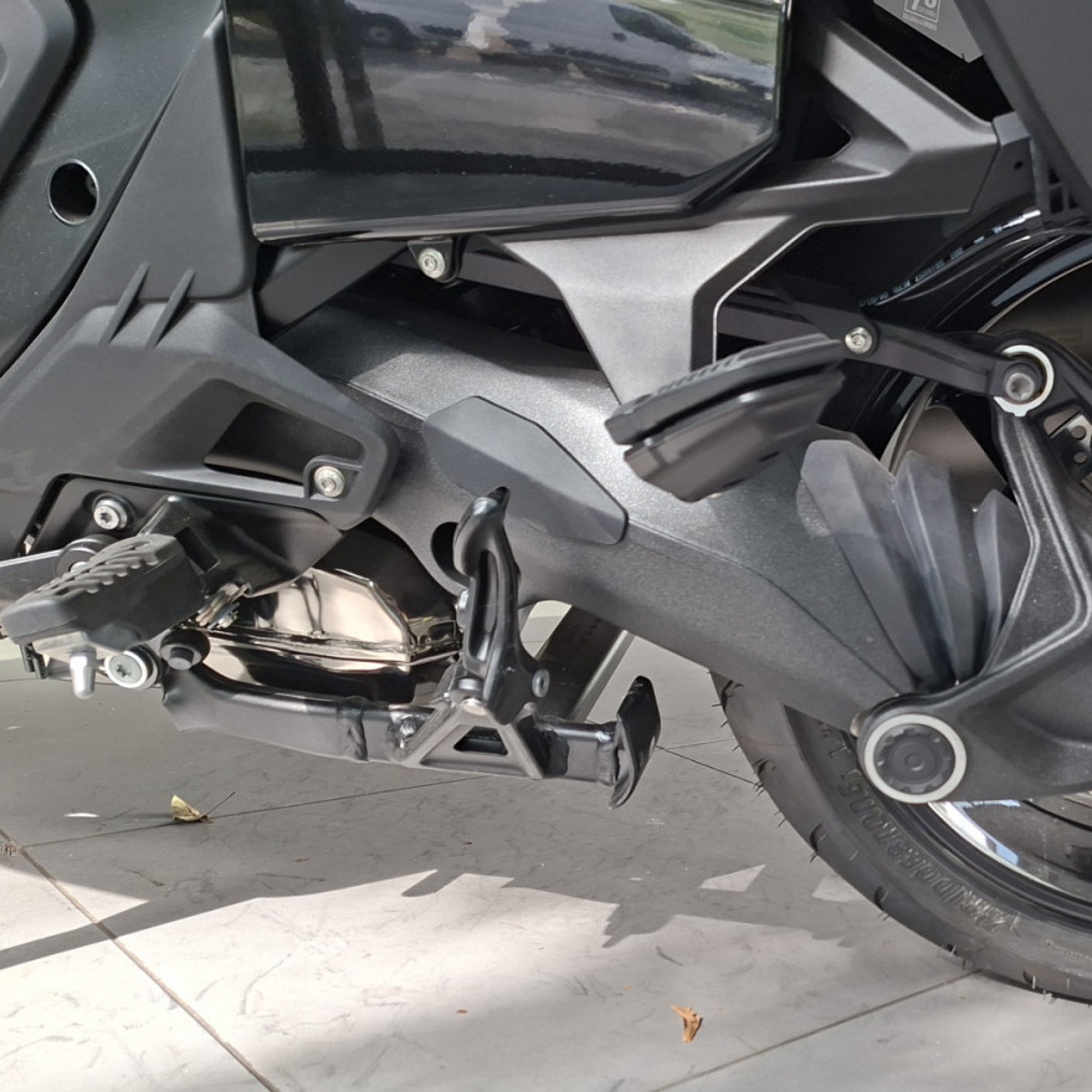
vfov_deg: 44.7
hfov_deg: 42.6
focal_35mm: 37
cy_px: 662
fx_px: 1321
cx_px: 897
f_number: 1.8
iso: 50
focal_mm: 5.54
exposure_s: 1/120
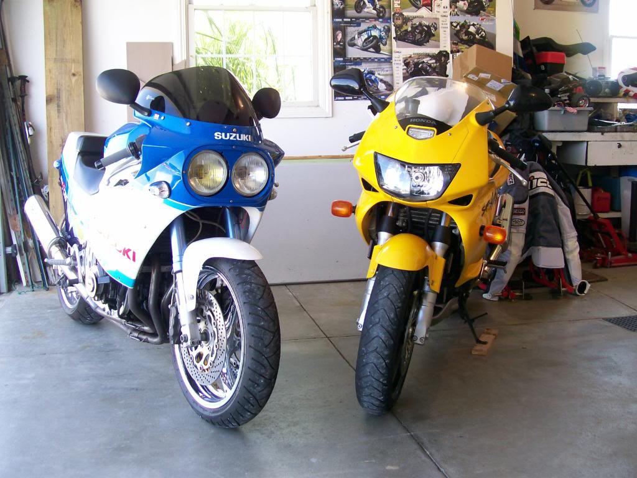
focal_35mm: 36
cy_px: 239
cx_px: 318
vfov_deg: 39.7
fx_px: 662
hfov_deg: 51.4
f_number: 2.7
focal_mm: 6
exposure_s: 1/68
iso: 80
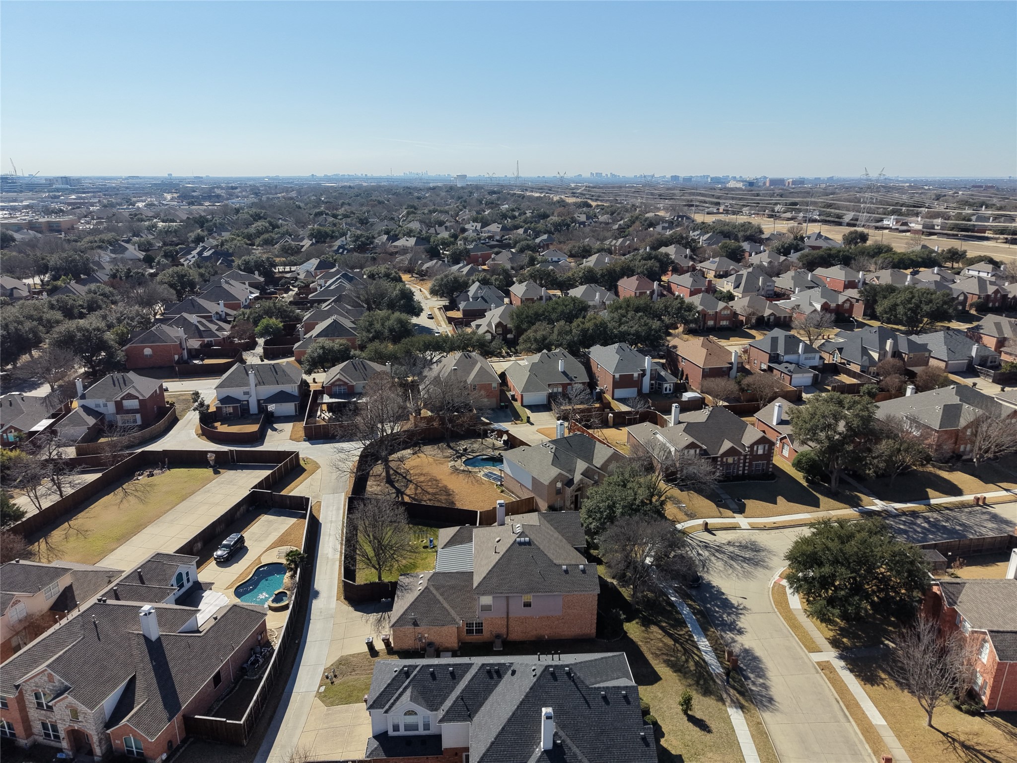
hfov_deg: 71.6
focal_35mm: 24
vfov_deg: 56.8
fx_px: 705
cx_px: 508
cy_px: 382
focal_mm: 8.67
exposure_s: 1/8000
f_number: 1.8
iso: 400
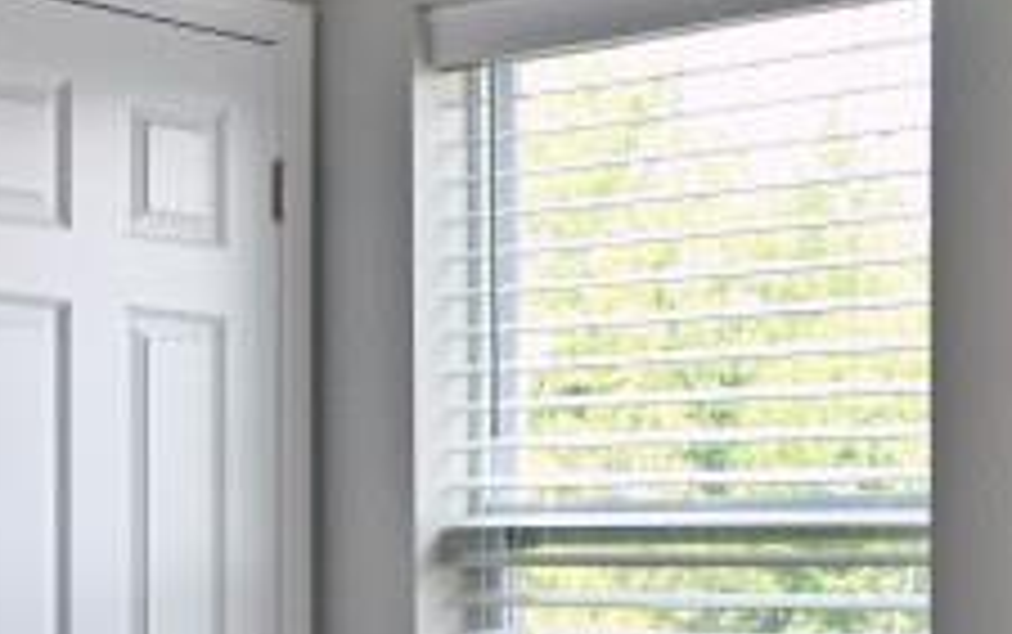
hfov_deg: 21.8
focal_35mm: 95
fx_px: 2622
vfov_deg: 13.7
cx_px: 603
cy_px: 544
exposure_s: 1/125
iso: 200
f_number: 5.6
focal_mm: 14
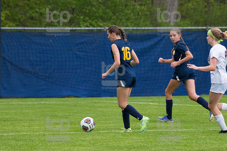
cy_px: 76
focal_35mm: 450
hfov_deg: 4.6
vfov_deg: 3.1
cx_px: 114
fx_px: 2836
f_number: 5.6
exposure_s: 1/1600
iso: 2500
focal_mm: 300
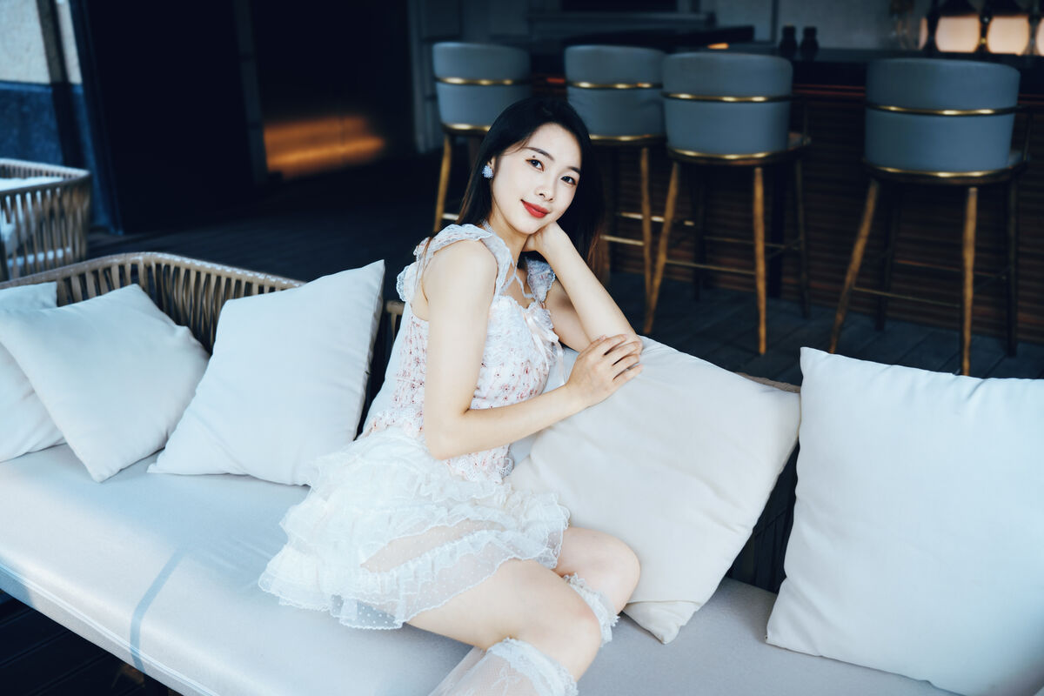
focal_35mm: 35
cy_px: 348
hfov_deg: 54.4
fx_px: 1015
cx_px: 522
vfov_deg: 37.9
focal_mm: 35
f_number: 2.8
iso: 100
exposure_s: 1/250
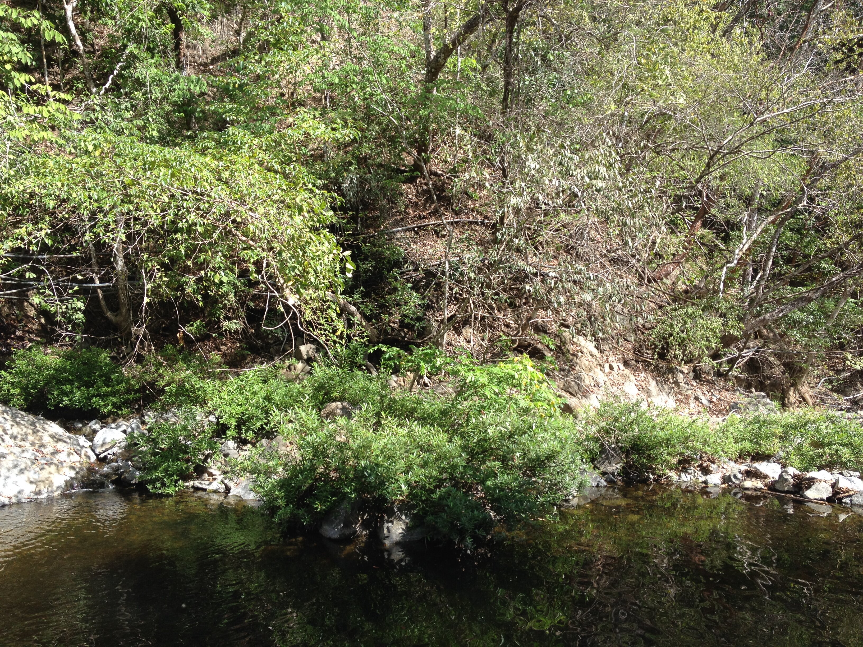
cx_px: 432
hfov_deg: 52.6
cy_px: 324
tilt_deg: -4.3
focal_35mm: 35
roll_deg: +1.1
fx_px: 873
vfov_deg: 40.7
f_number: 2.4
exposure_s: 1/424
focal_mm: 4.28
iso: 50
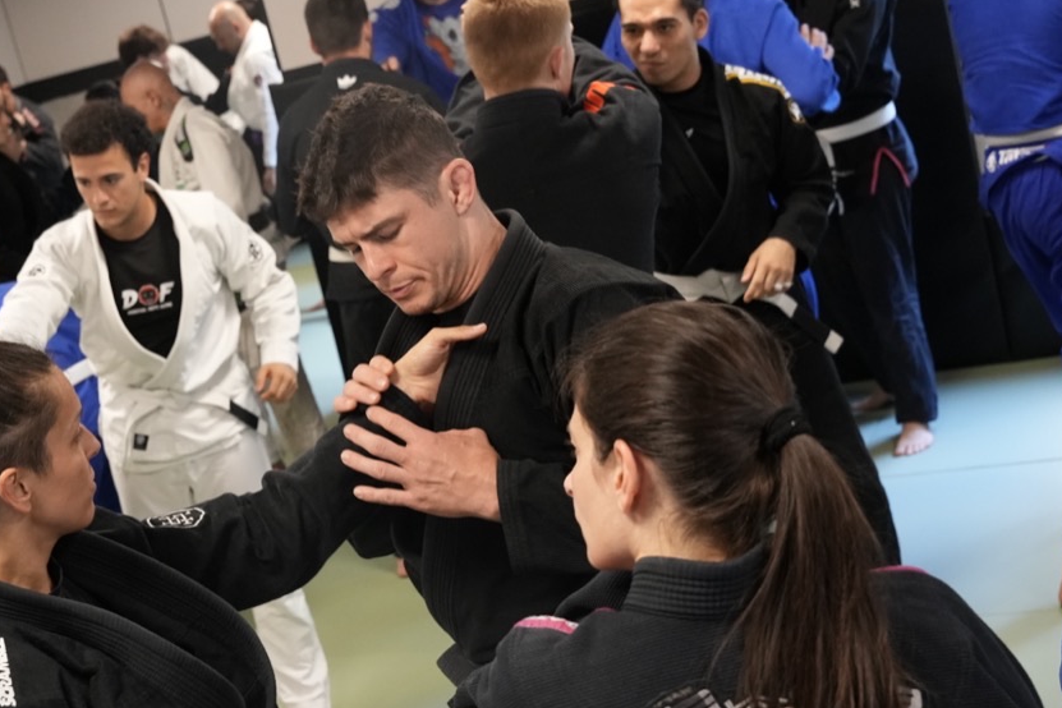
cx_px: 289
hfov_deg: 31.0
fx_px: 1888
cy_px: 417
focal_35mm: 64
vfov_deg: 21.2
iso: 4000
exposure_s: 1/100
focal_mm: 38
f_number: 5
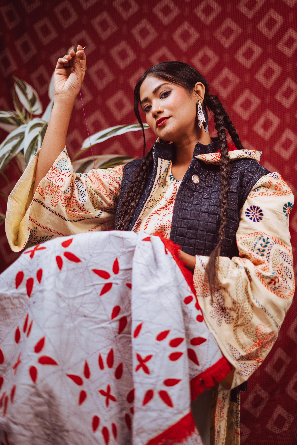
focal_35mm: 50
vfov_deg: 39.6
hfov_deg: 27.0
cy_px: 222
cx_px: 148
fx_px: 619
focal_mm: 50
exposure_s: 1/200
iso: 160
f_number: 1.8
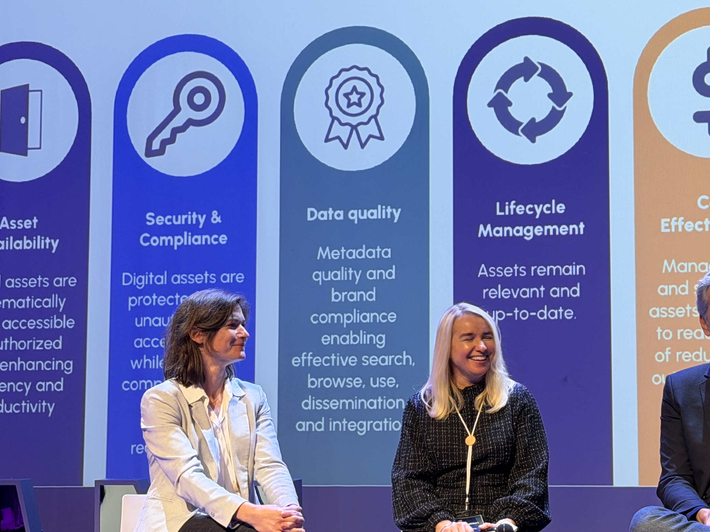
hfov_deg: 21.0
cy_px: 293
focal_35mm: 93
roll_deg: +0.6
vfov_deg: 15.9
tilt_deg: +3.0
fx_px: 1908
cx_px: 469
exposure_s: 1/50
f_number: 1.78
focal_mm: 6.76
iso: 100
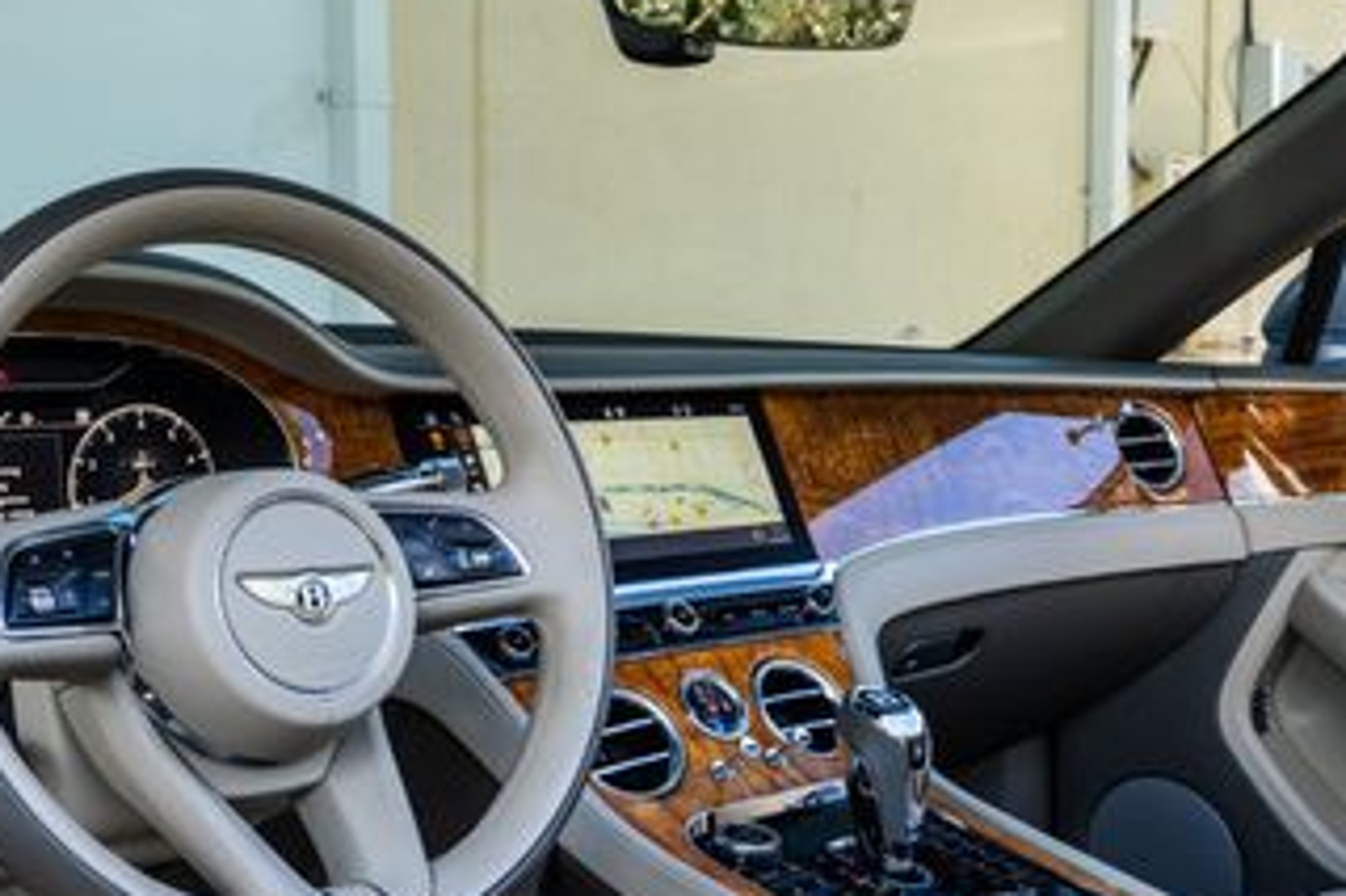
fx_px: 1868
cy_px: 572
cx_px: 648
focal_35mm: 50
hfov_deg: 39.6
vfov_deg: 26.9
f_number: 8
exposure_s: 1/80
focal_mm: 24
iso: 640
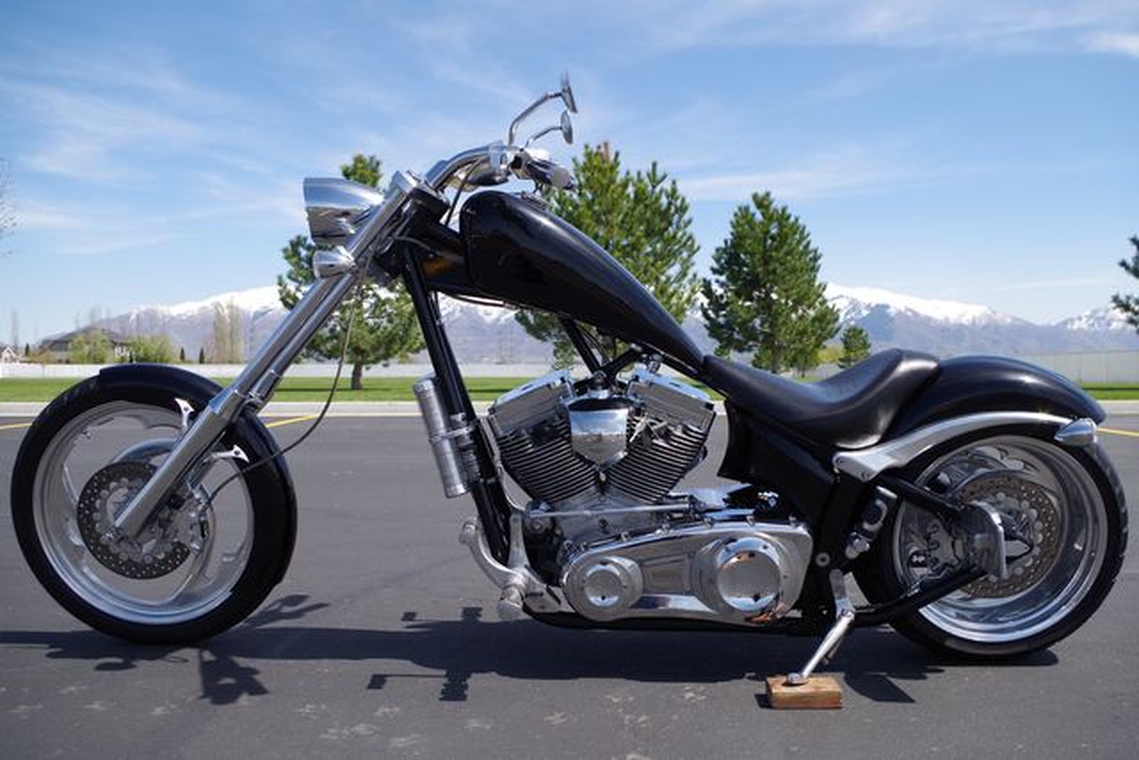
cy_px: 380
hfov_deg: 60.3
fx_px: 981
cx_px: 570
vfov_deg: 42.3
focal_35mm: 31
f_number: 6.3
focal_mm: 21.25
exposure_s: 1/250
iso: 100
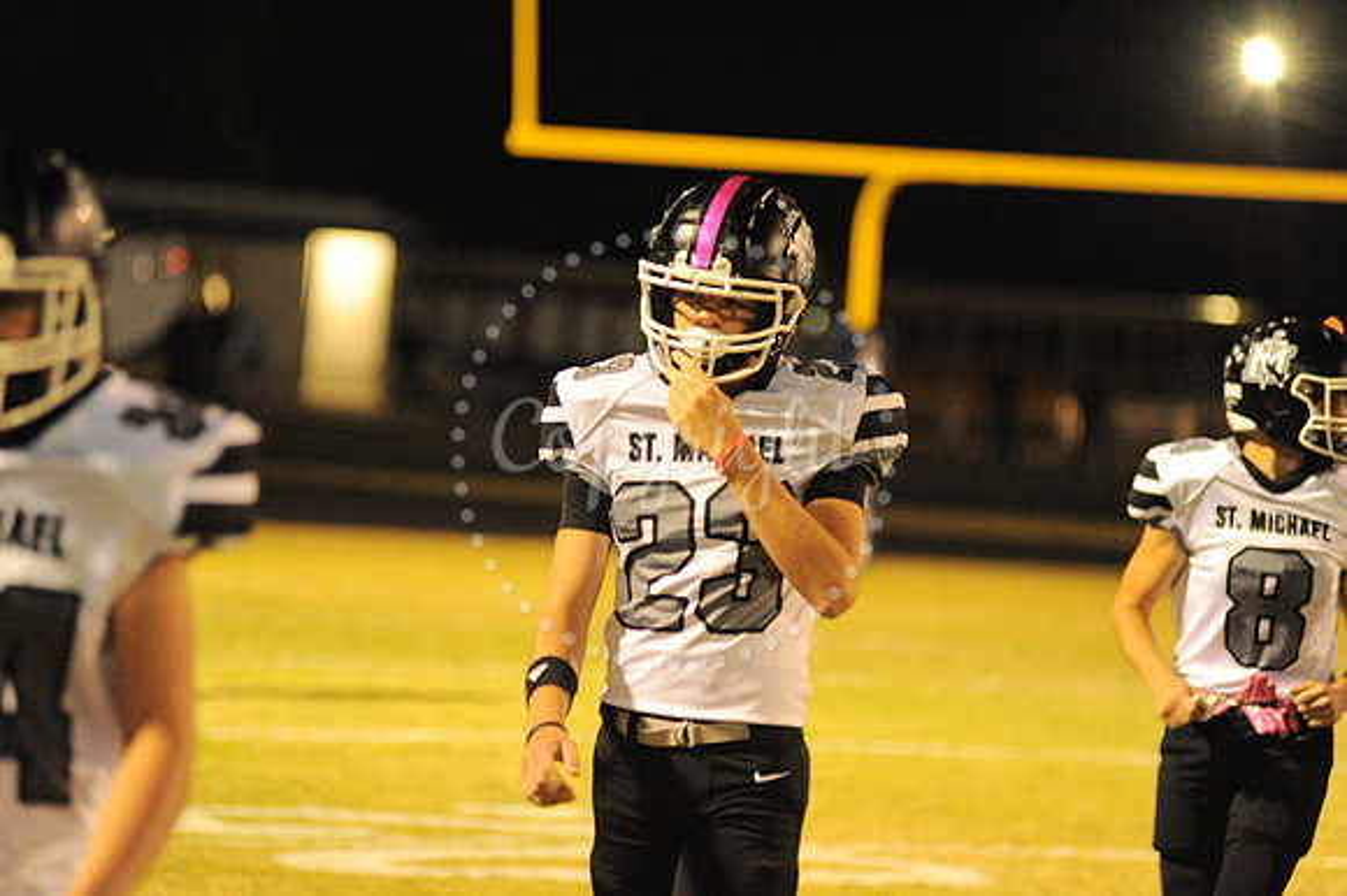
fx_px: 7479
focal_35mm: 200
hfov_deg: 10.3
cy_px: 448
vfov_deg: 6.9
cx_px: 674
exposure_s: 1/320
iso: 6400
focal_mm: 200
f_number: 4
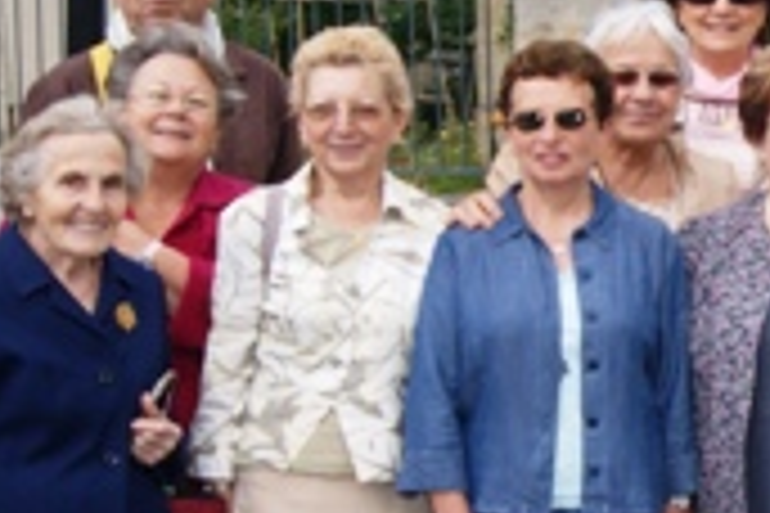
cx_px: 1072
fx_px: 2395
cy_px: 299
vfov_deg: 12.2
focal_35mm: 112
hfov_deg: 16.9
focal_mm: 20
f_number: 18
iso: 200
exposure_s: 1/40
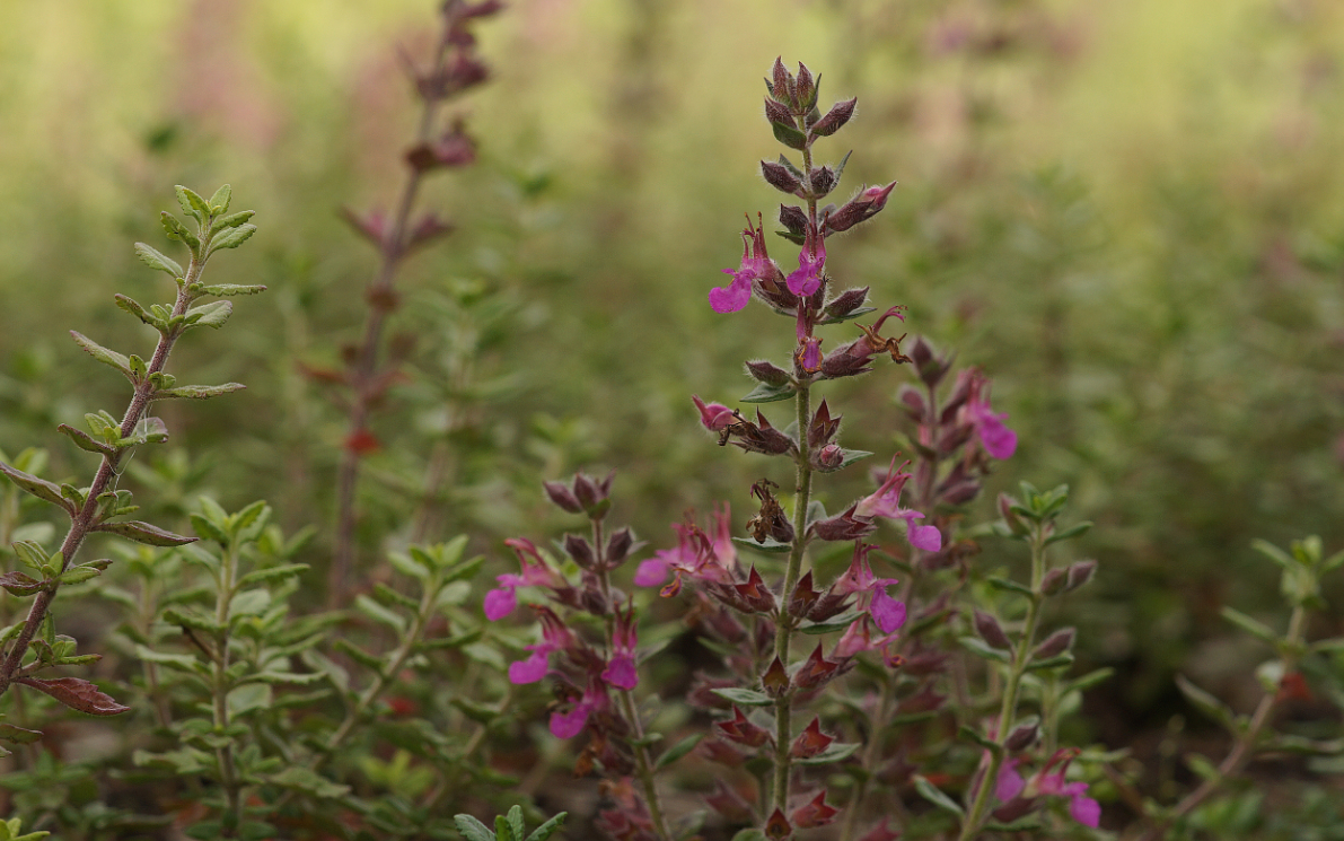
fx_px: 5642
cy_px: 441
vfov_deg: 8.5
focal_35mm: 154
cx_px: 675
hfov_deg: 13.6
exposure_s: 1/160
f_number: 8
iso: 200
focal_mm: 100
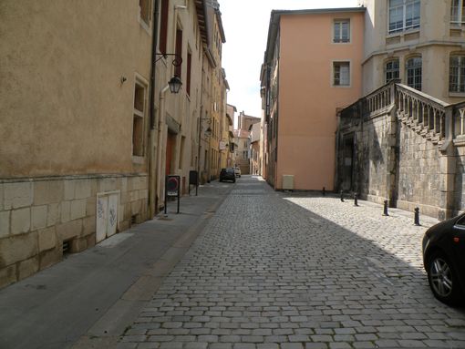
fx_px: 363
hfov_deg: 65.3
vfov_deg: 51.4
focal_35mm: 27
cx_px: 232
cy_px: 174
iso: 64
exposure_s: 1/235
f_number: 5.6
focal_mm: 4.7
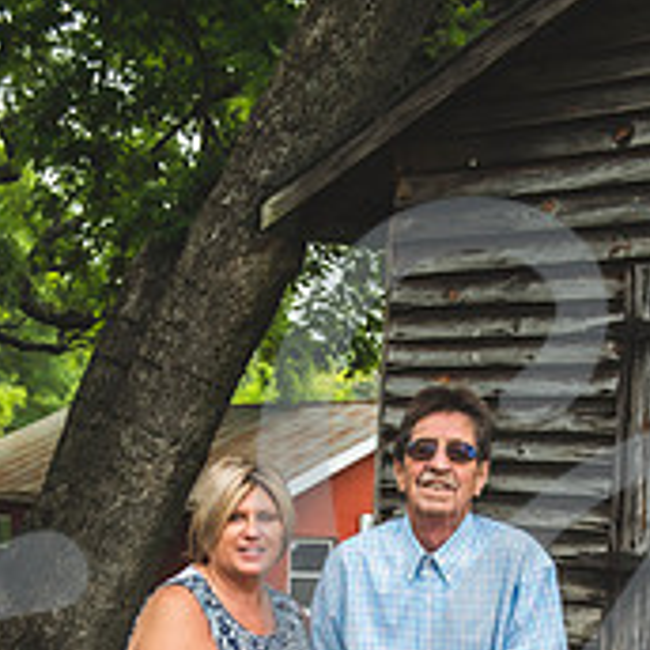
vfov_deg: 20.0
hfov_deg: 21.6
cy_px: 835
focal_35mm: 80
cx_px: 382
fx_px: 1700
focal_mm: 36
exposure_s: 1/200
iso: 160
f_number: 5.6
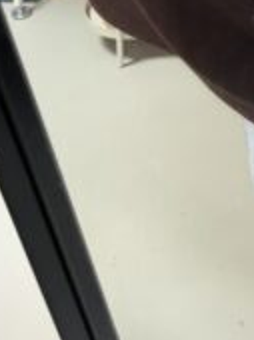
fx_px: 1108
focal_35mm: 113
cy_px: -204
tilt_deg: -44.3
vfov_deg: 15.7
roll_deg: +4.6
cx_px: 444
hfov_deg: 12.1
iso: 400
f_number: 1.78
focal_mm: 6.76
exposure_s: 1/60
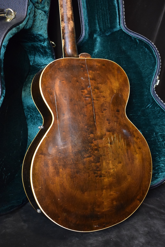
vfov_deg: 47.9
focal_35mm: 40
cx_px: 82
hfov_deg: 33.0
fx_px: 278
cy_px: 124
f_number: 4
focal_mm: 27
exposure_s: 1/30
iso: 3200
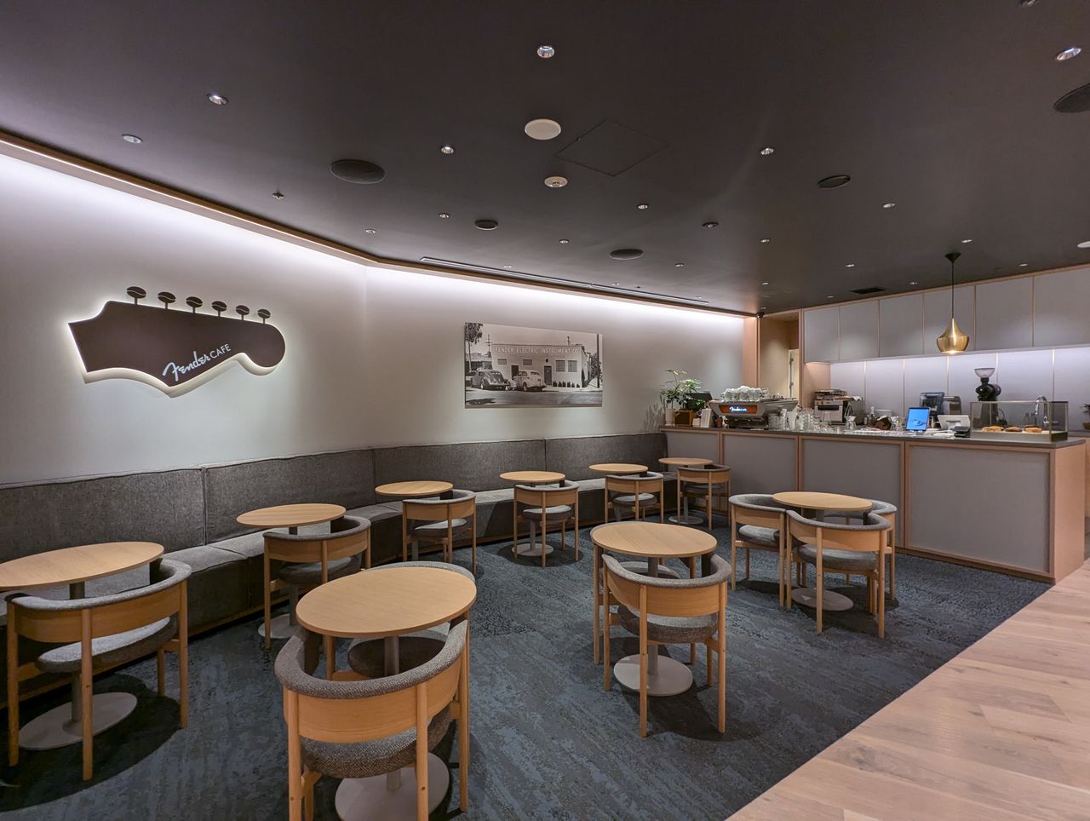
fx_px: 505
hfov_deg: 94.4
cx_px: 545
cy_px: 410
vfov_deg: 78.3
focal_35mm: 16
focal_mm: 2.35
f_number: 2.2
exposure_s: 1/50
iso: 74
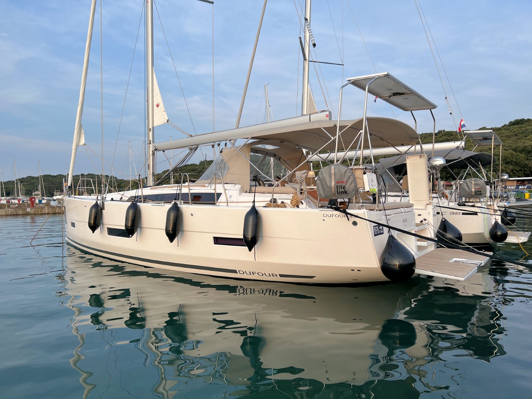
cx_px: 266
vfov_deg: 53.1
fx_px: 400
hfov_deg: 67.3
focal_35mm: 26
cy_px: 200
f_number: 1.5
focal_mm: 5.7
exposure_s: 1/965
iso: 50
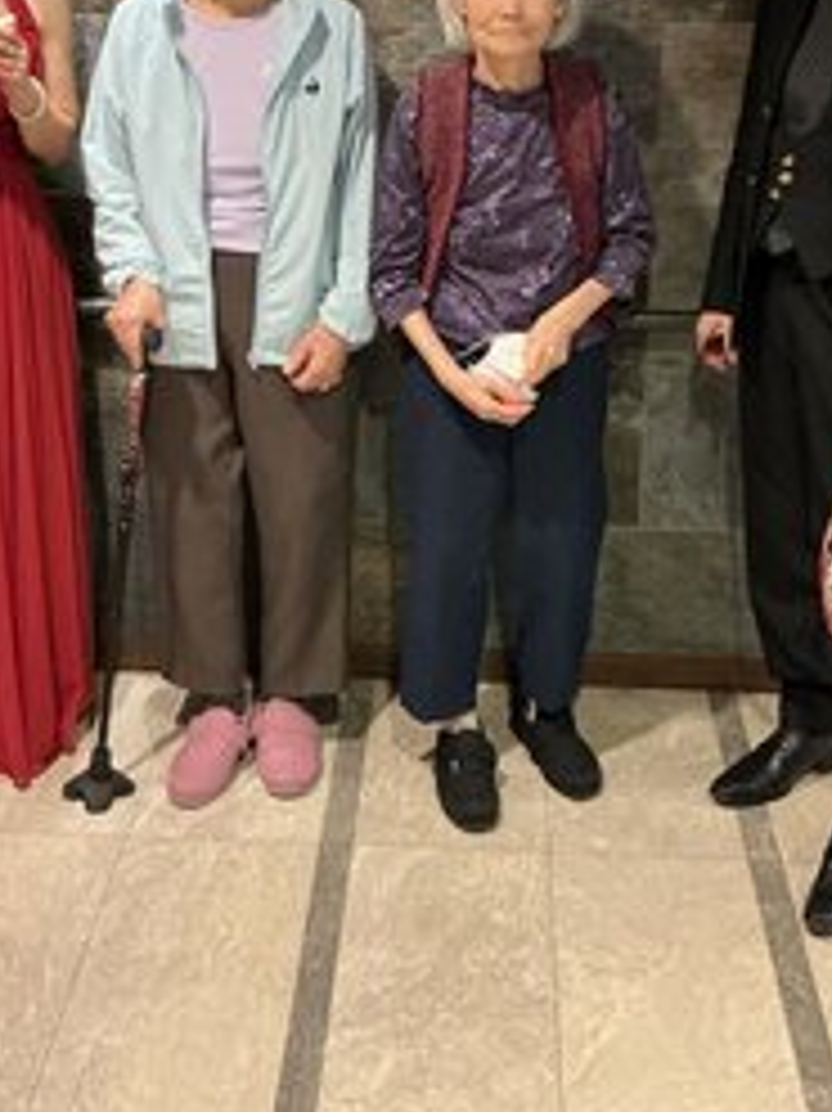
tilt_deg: -17.2
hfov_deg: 30.9
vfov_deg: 39.2
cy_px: 257
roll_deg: -0.1
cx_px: 423
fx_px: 1508
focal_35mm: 47
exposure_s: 1/40
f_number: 1.8
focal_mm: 3
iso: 200
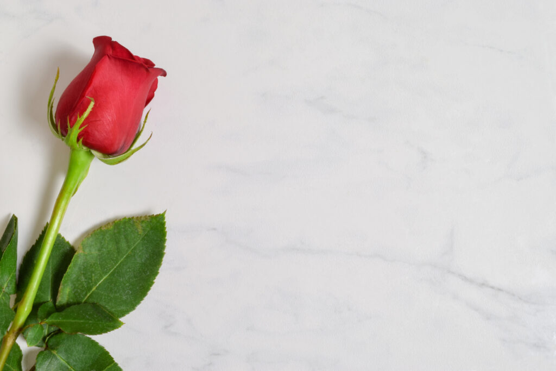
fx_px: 788
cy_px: 186
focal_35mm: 51
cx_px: 278
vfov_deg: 26.5
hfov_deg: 38.9
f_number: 29
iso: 100
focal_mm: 34
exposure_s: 4
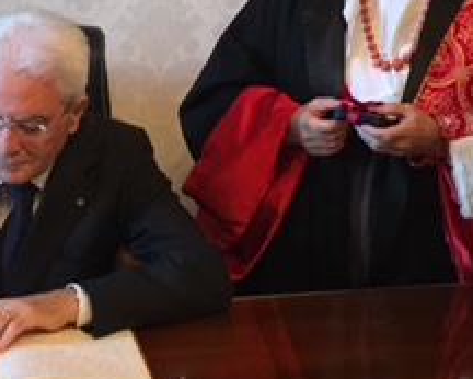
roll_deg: +0.3
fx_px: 1176
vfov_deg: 18.0
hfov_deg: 22.6
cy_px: 26
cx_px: 151
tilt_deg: -6.6
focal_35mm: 84
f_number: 2.2
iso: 200
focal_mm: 4.15
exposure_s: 1/25
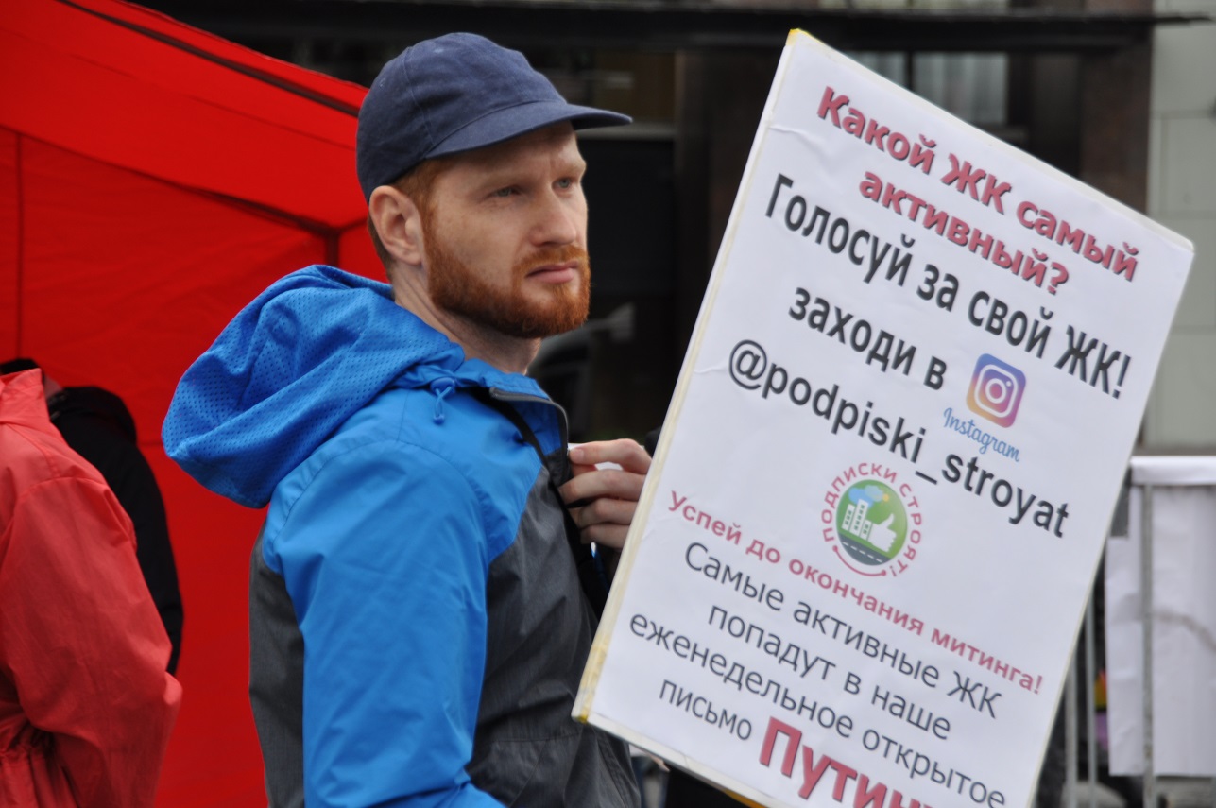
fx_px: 4555
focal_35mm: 135
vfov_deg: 10.1
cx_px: 608
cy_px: 404
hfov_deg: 15.2
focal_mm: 90
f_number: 7.1
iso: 200
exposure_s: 1/200
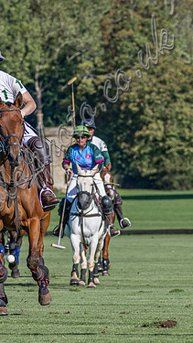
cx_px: 7
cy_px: 284
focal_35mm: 548
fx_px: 4985
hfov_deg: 2.2
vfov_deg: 3.9
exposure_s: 1/2000
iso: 250
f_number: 4.8
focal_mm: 160
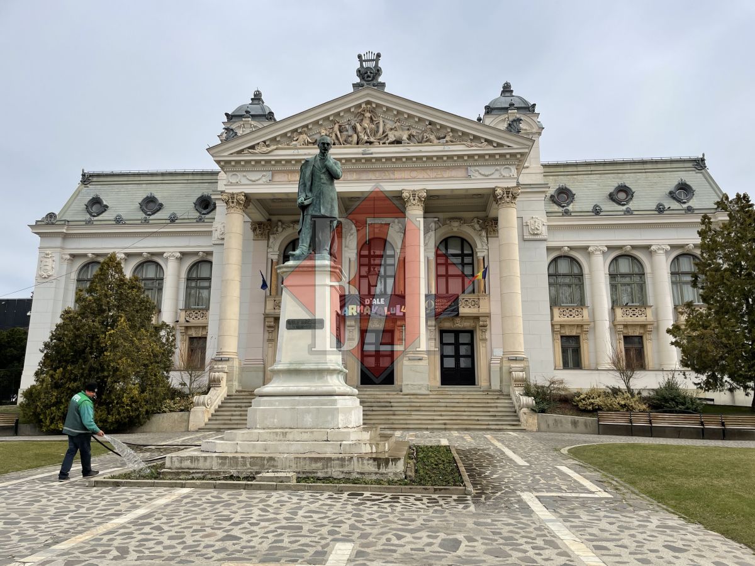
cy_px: 283
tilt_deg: +12.4
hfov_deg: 67.3
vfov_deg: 53.1
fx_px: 567
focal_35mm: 26
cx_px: 378
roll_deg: +0.2
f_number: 1.6
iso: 32
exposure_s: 1/3861
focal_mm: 4.2
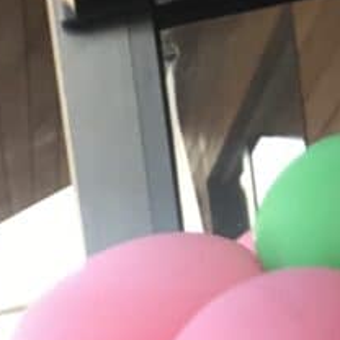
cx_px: -102
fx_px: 1545
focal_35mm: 139
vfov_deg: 10.8
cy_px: 799
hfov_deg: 12.2
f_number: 2.2
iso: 80
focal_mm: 2.87
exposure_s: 1/100
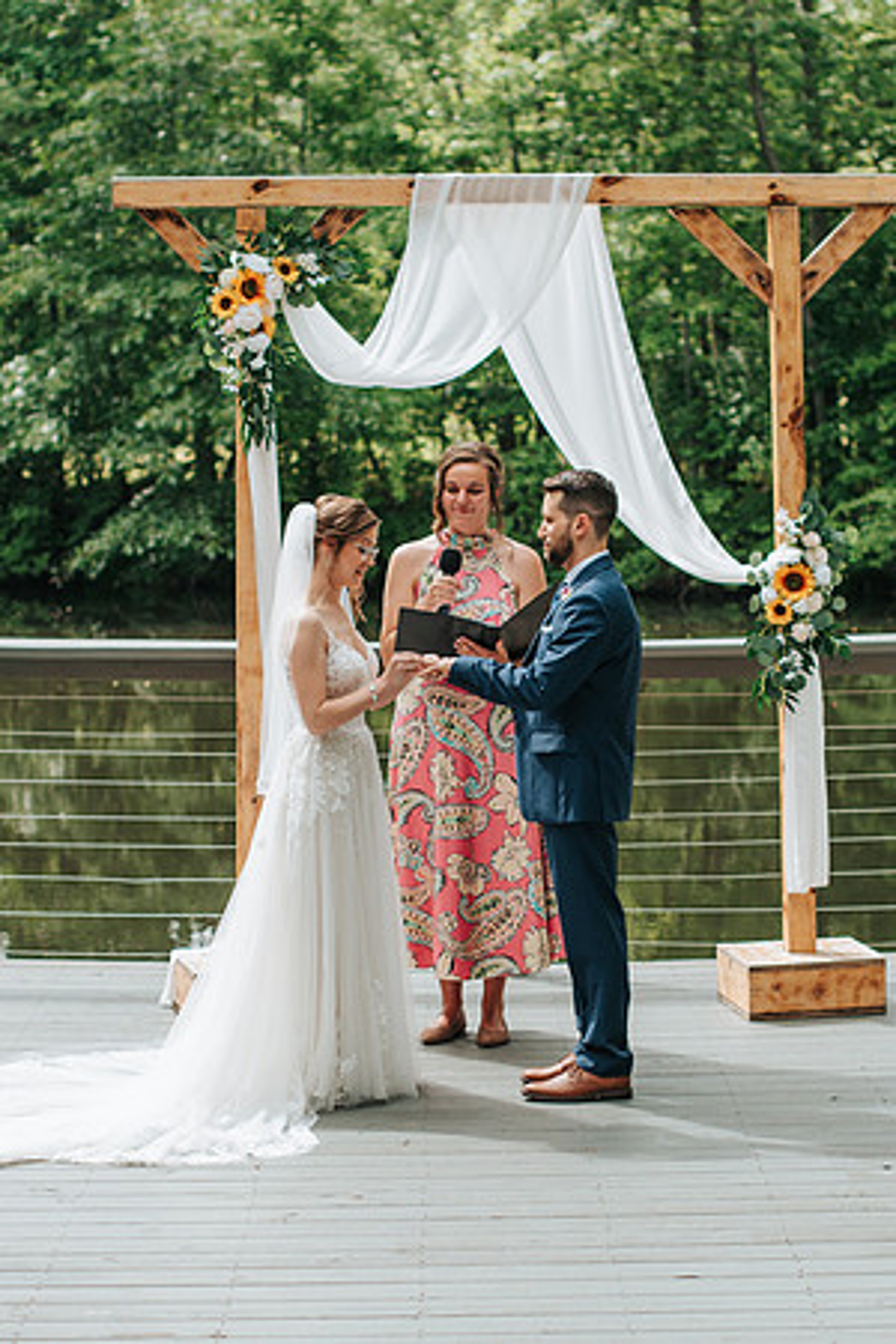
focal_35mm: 88
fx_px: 3292
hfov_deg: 15.5
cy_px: 784
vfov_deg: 23.0
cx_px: 489
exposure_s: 1/400
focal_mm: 50
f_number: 2.8
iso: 100
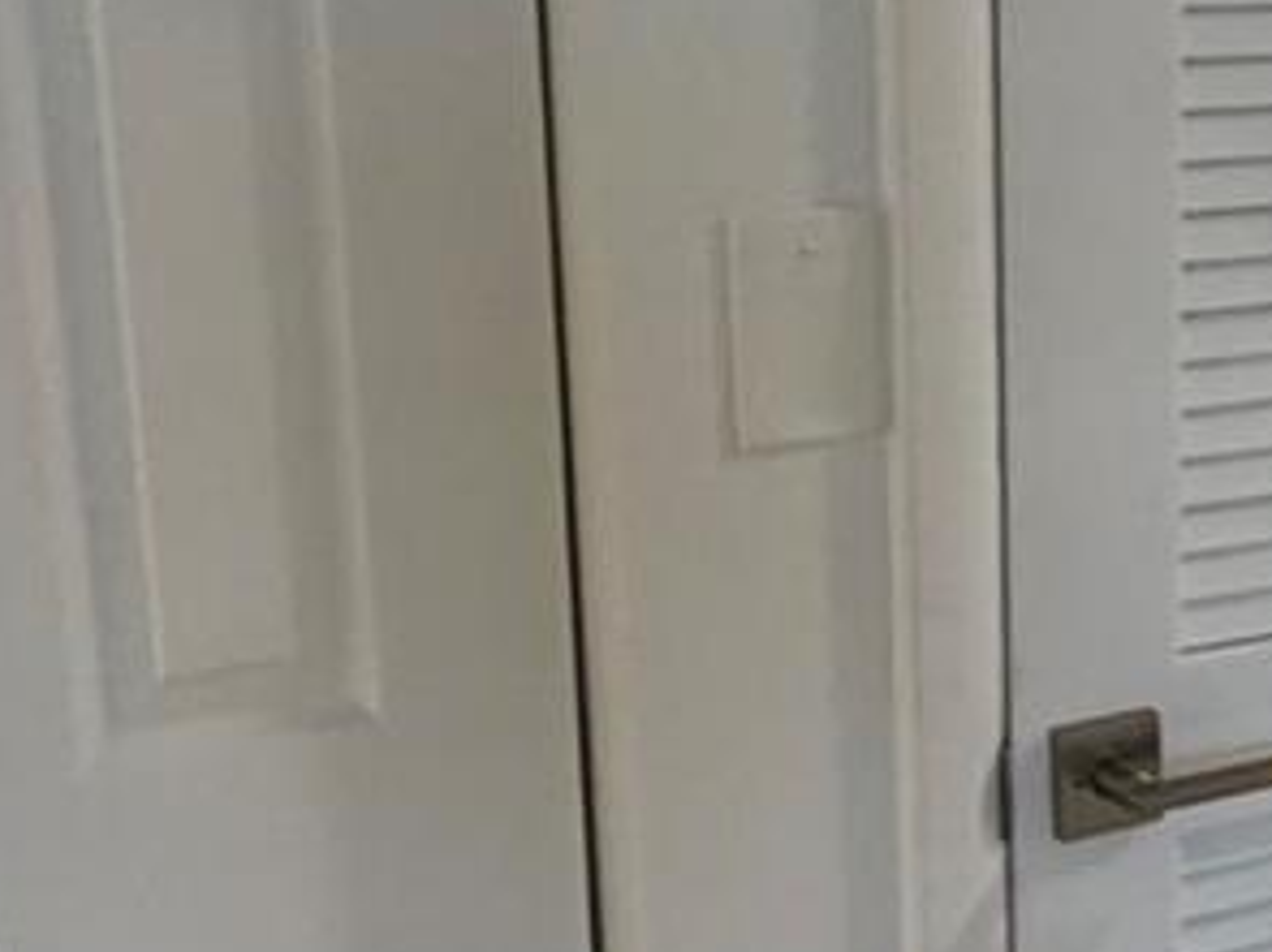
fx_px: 2792
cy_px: 564
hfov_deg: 24.0
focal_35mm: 76
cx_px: 1406
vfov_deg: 19.4
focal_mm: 2.22
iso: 250
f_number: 2.2
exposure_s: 1/120
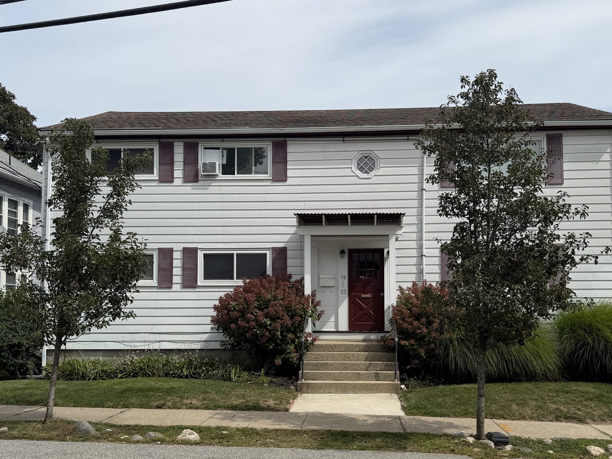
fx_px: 619
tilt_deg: +3.3
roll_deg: +0.3
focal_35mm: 35
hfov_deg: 52.5
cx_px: 335
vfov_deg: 40.5
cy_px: 272
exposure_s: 1/8130
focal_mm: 6.76
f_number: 1.78
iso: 80
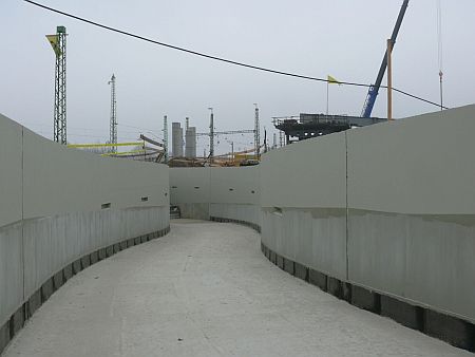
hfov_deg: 52.6
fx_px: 481
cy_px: 178
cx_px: 238
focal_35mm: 35
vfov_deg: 40.7
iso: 100
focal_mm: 7.4
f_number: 5.6
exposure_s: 1/200
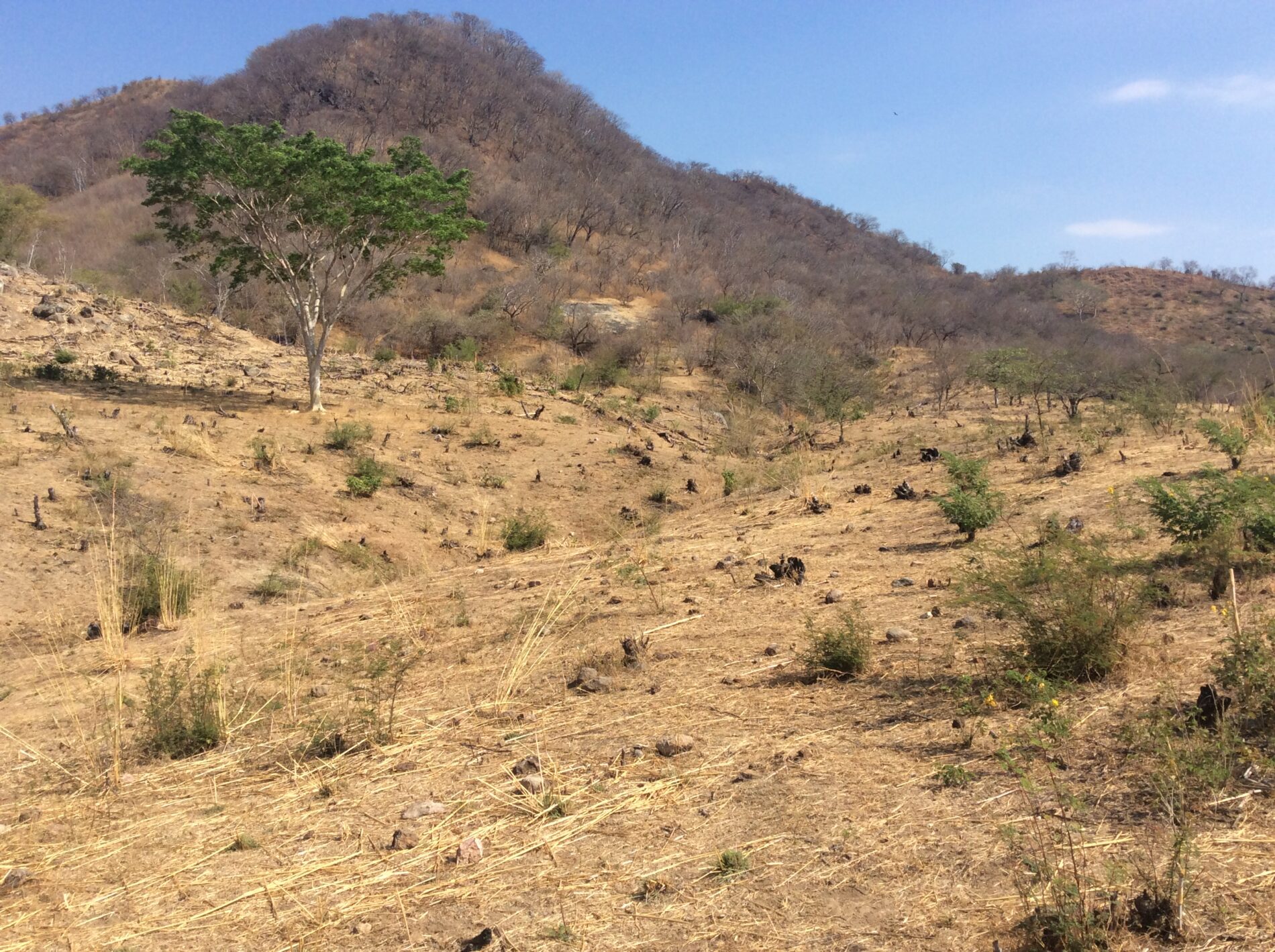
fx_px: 1177
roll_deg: -1.3
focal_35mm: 32
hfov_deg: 56.9
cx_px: 638
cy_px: 476
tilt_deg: -1.4
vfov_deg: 44.1
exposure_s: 1/1431
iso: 32
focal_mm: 3.3
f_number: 2.4
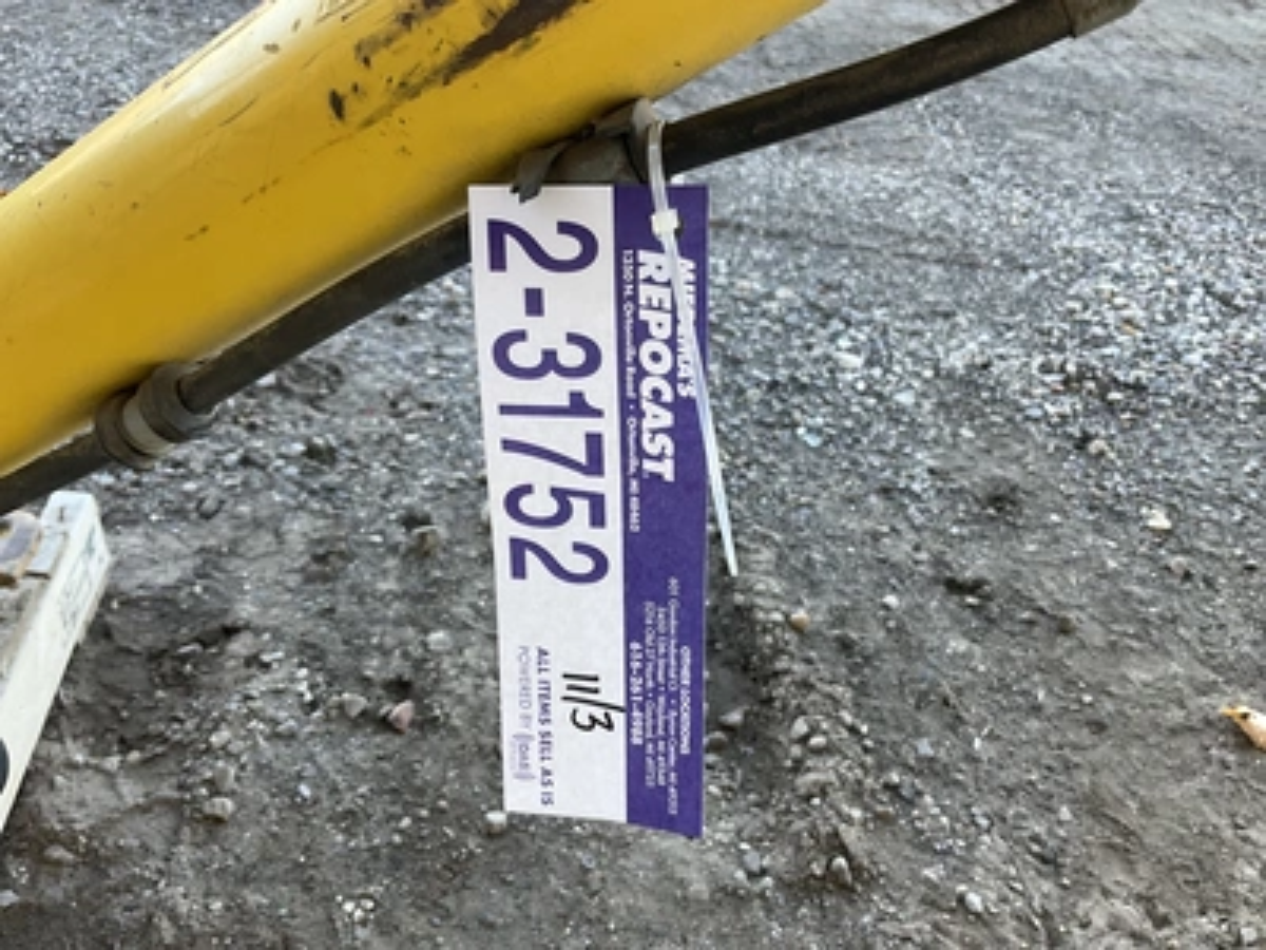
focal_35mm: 29
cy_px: 475
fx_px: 1061
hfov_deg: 61.7
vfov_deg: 48.2
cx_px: 633
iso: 32
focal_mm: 3
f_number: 1.8
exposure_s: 1/122
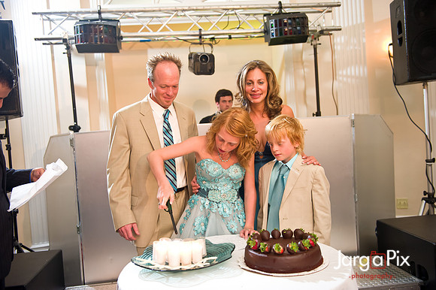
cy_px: 145
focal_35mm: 34
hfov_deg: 55.8
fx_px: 412
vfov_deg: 38.8
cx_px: 218
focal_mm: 34
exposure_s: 1/125
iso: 1600
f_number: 3.2
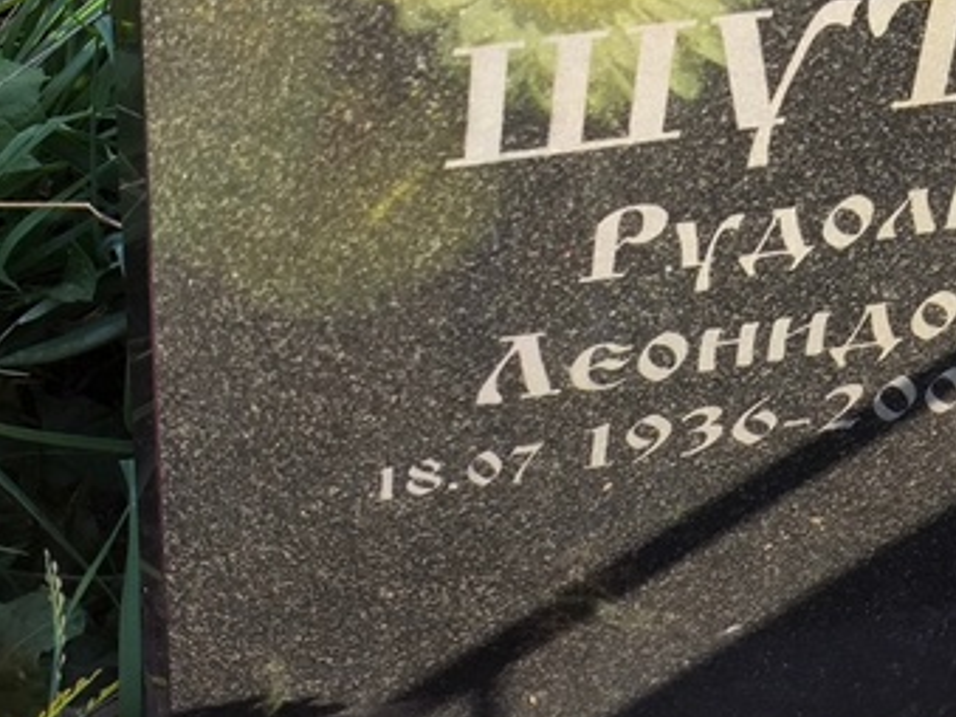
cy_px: 336
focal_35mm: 118
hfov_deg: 16.6
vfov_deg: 12.5
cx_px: 718
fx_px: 3258
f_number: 1.7
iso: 50
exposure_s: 1/624
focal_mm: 4.71
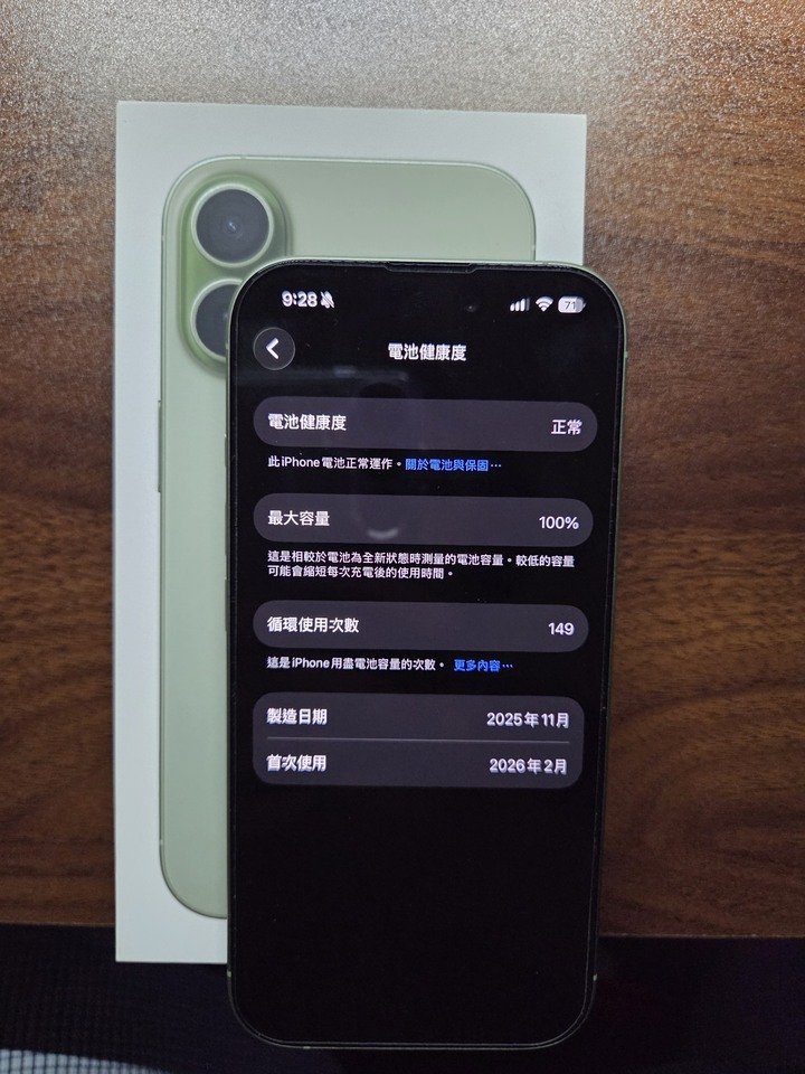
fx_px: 713
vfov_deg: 73.9
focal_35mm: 23
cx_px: 402
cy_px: 537
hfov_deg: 58.9
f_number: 1.8
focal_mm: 5.4
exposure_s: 1/120
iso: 1250
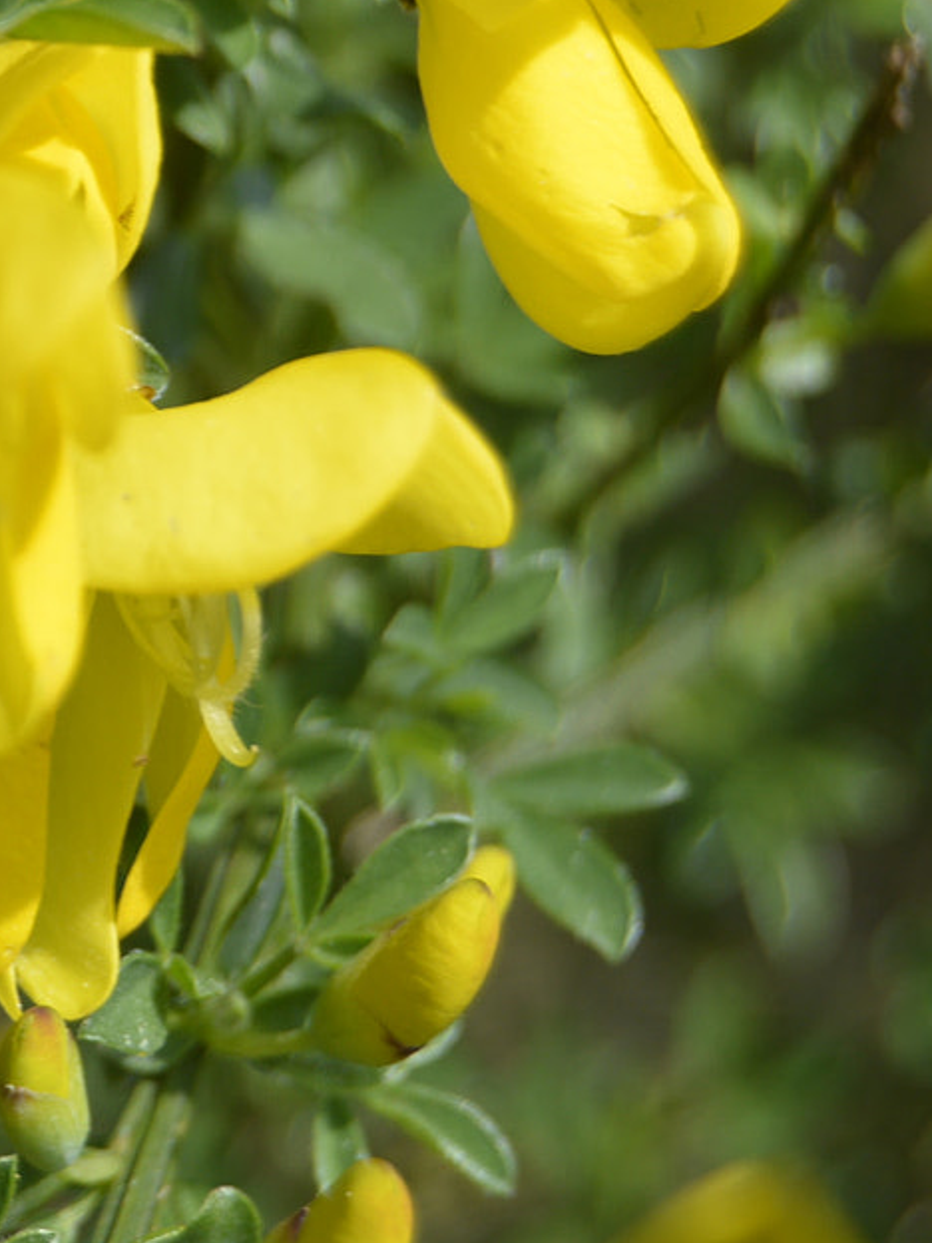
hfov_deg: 7.2
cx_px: -470
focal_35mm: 203
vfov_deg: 9.7
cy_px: 237
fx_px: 7296
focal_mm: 55
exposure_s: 1/200
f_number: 7.1
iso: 100
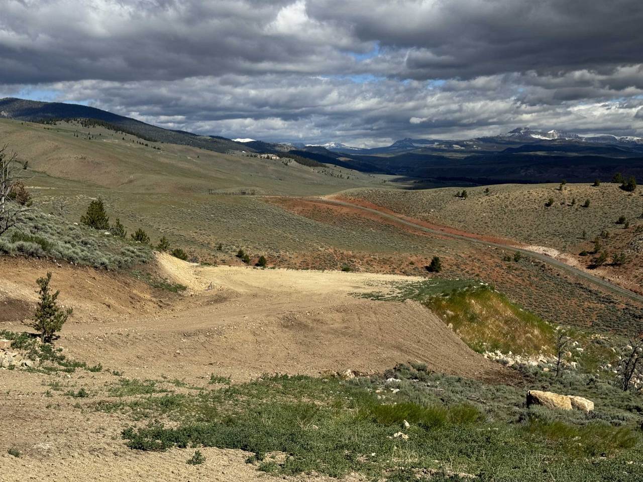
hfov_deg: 39.7
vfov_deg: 30.3
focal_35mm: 48
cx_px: 322
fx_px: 892
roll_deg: -0.1
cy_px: 241
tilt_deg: -6.3
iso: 64
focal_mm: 6.76
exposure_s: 1/7937
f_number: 1.78
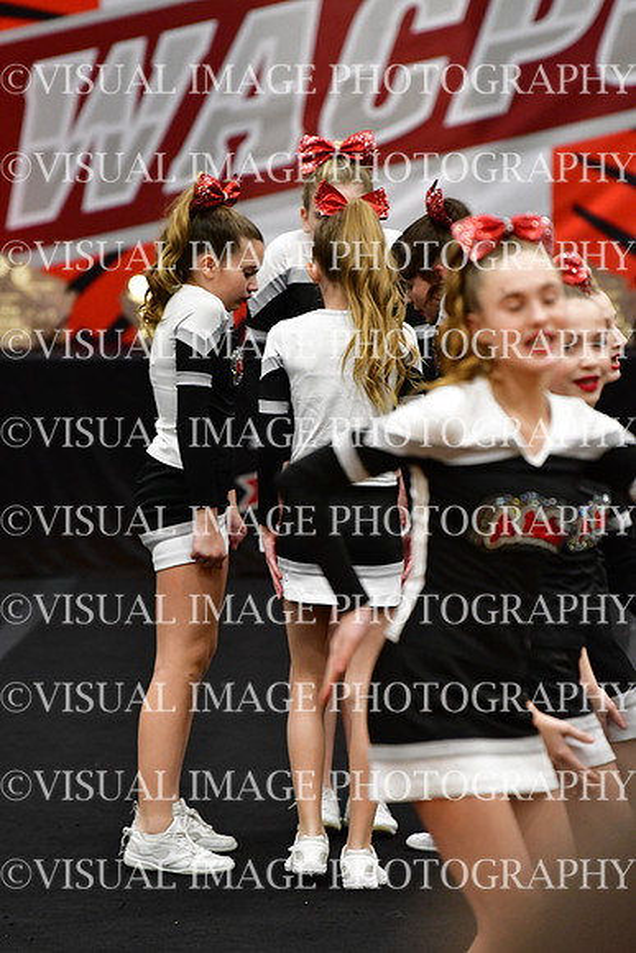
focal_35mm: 300
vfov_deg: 6.9
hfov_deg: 4.6
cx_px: 318
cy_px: 476
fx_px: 7945
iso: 4000
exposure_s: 1/500
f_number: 3.5
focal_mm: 200
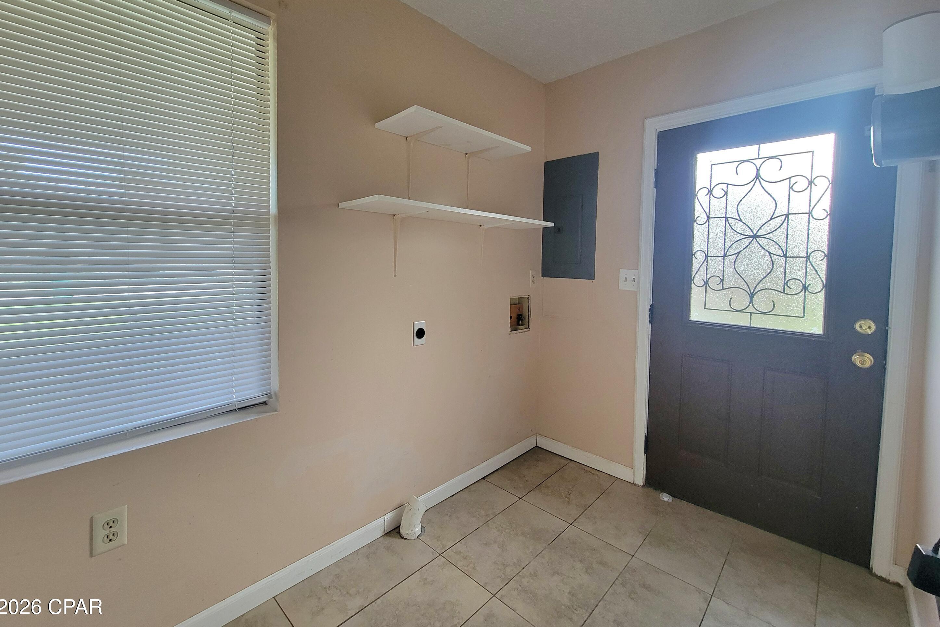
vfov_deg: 80.9
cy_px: 275
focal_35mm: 14
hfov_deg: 104.2
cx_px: 466
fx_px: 366
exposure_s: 1/60.2
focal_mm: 2.2
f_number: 2.2
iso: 200
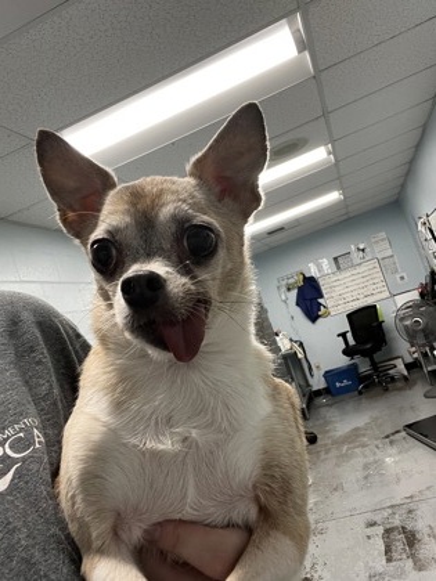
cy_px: 290
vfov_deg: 60.0
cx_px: 218
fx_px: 504
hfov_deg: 46.8
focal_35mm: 30
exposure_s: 1/60
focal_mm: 2.71
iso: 125
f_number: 2.2
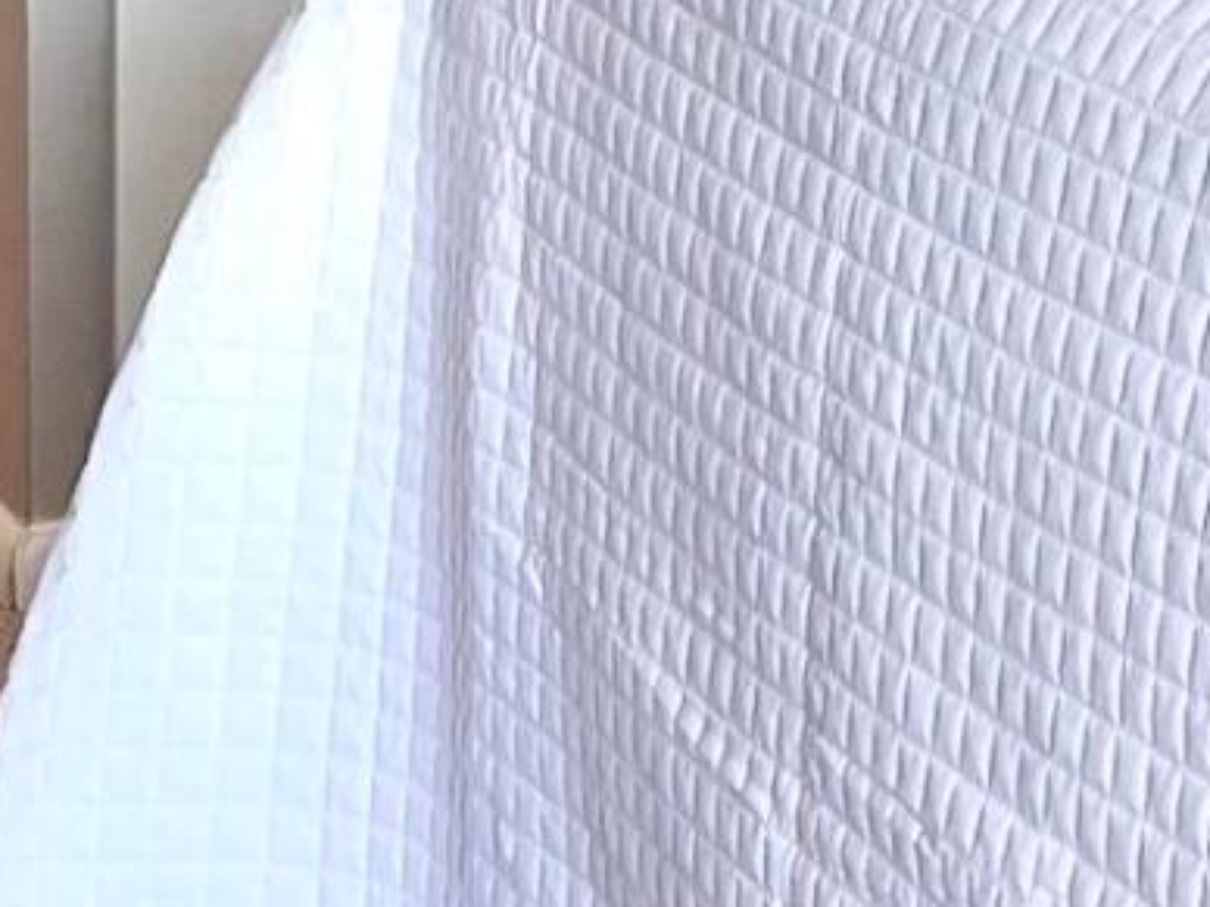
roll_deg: -1.2
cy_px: -586
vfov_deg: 7.5
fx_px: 6746
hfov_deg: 10.0
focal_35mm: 193
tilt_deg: -5.9
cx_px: 1581
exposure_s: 1/120
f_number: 1.5
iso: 40
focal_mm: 5.7
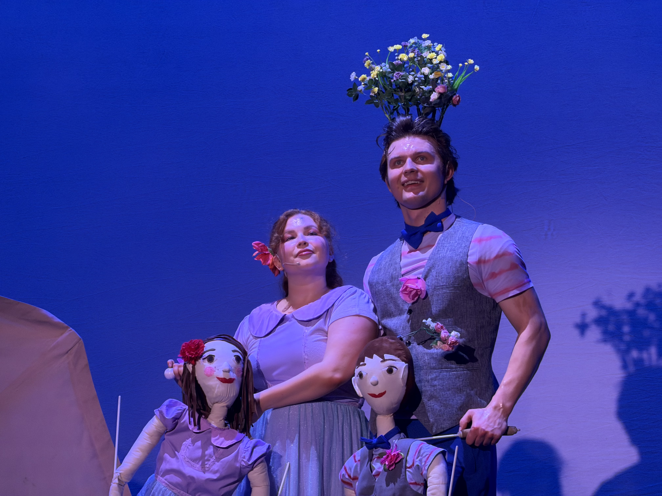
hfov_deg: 9.9
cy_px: 248
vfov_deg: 7.4
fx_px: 3825
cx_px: 331
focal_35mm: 200
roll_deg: -1.7
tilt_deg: +7.0
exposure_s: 1/121
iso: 250
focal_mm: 16.89
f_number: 2.8
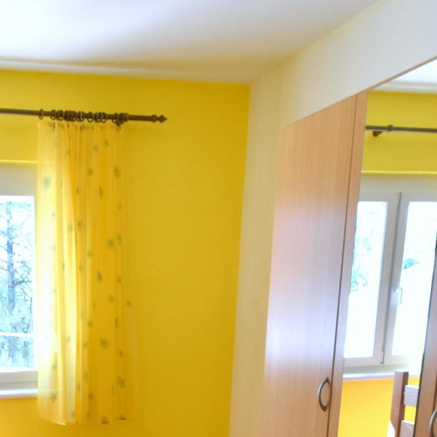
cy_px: 419
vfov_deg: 37.4
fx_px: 586
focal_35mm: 41
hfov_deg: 38.7
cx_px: 62
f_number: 5.6
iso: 400
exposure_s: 1/125
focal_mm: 10
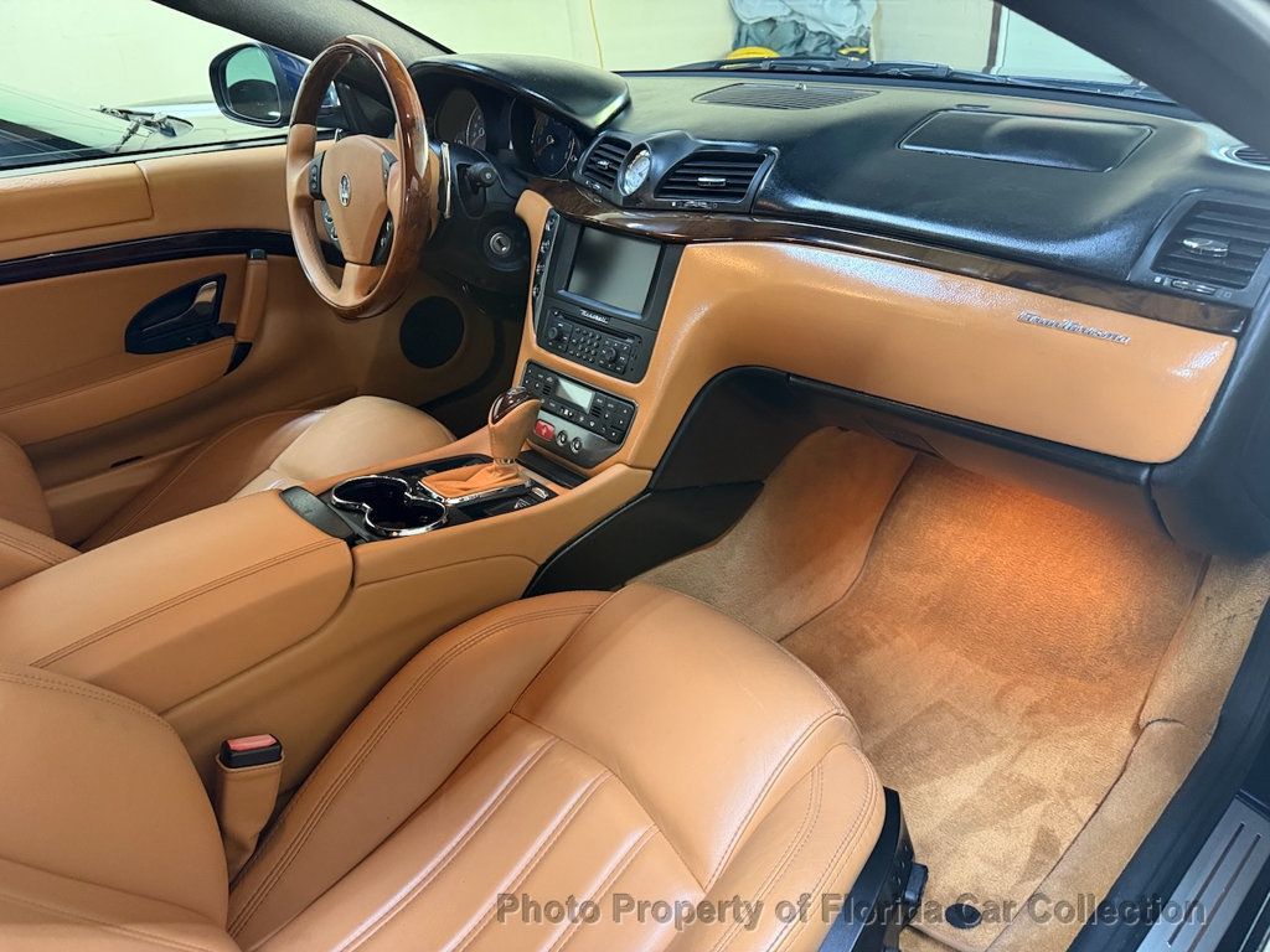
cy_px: 476
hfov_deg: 71.6
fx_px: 881
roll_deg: +5.1
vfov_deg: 56.8
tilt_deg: -29.0
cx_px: 635
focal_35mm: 24
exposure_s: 1/40
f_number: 1.78
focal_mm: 6.76
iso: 640
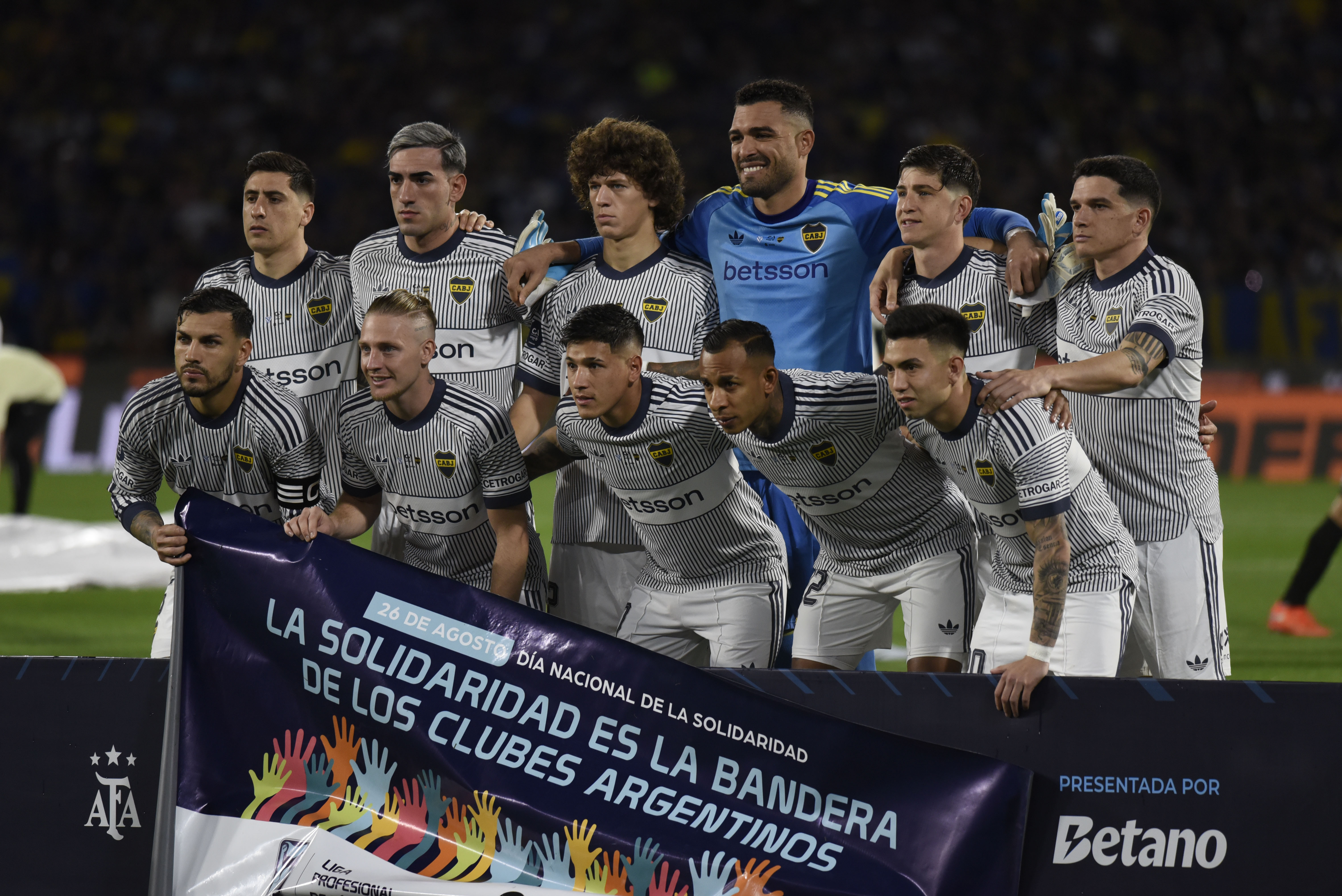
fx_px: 11187
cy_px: 448
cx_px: 671
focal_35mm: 300
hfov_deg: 6.9
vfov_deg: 4.6
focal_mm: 300
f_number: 4
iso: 2000
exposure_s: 1/1000
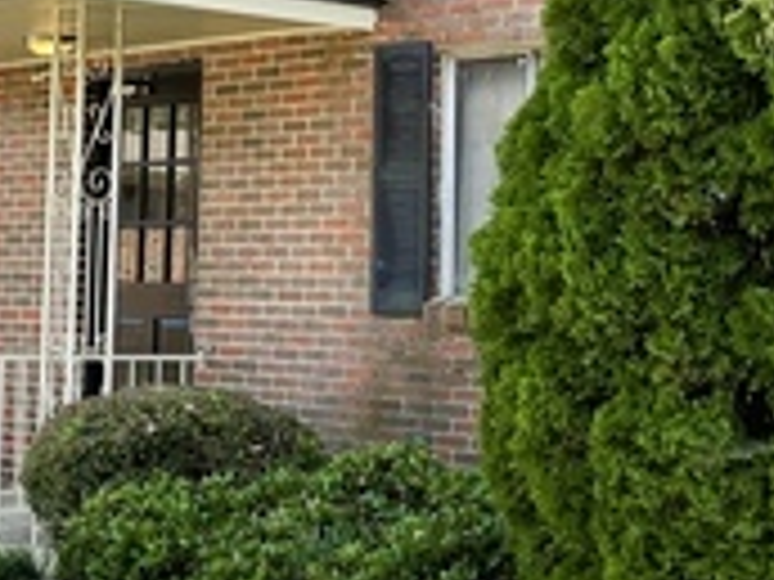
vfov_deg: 14.4
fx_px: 2258
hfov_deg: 19.4
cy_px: 4
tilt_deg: +6.7
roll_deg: -1.8
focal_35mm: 101
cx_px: 263
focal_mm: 5.1
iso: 32
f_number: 1.6
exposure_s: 1/463
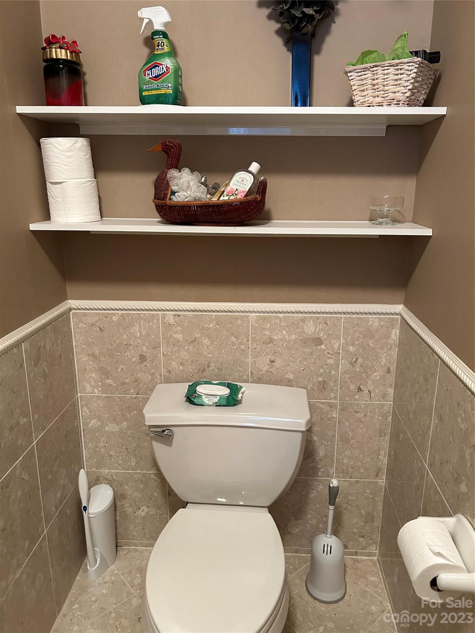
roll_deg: +0.2
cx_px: 238
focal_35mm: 26
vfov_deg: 67.3
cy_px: 316
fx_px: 476
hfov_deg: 53.1
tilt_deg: -15.1
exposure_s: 1/60
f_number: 1.5
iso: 320
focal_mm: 5.7
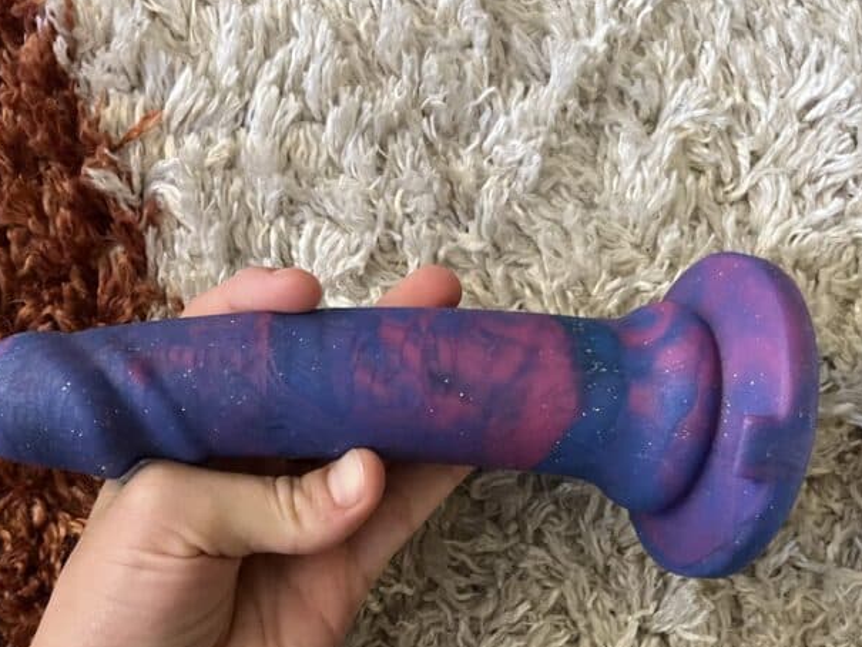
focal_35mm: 33
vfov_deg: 42.6
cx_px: 390
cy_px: 406
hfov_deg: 55.3
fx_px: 822
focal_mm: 5.1
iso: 640
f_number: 1.6
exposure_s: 1/30
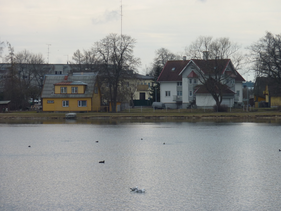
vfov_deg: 8.8
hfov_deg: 11.7
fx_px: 1372
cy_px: 106
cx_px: 140
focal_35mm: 169
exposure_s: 1/500
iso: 80
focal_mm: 27.8
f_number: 5
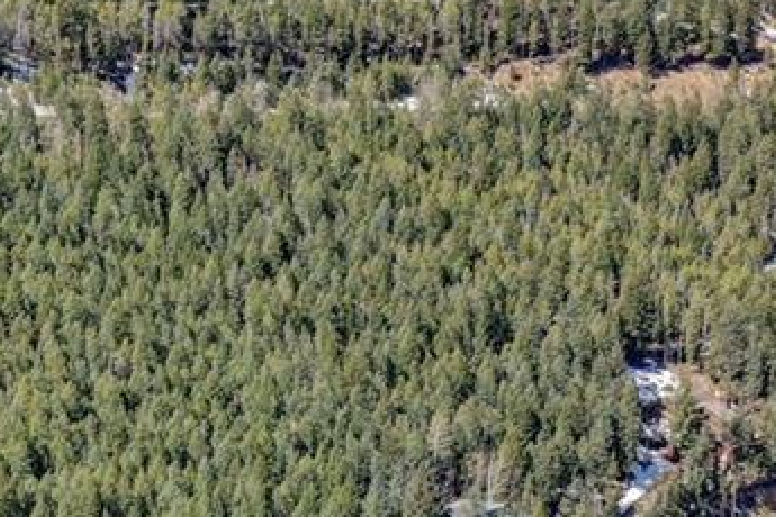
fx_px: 2802
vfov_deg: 10.4
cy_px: 564
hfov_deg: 15.4
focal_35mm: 130
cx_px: -81
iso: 100
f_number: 5
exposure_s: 1/240
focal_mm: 10.3
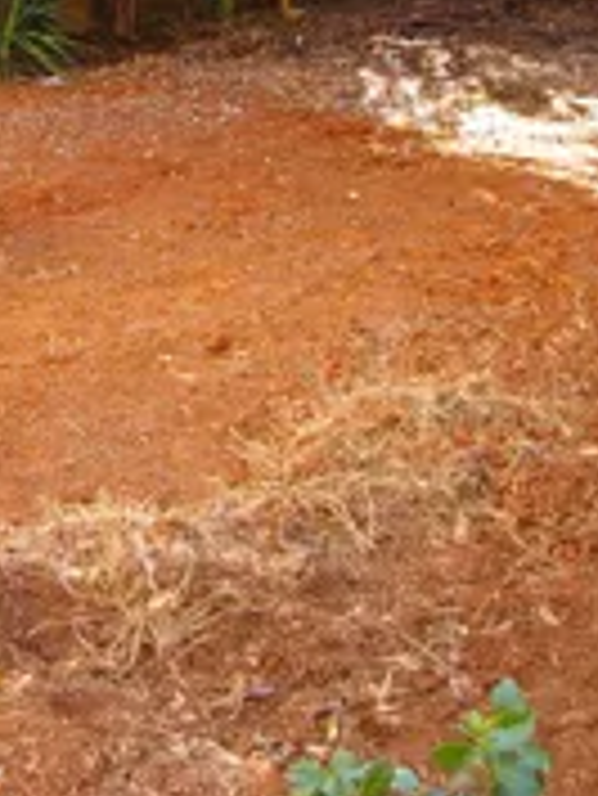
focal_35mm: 88
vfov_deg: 21.2
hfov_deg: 16.7
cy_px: -61
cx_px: 139
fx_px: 2025
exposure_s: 1/90
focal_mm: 18
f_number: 3.5
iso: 200
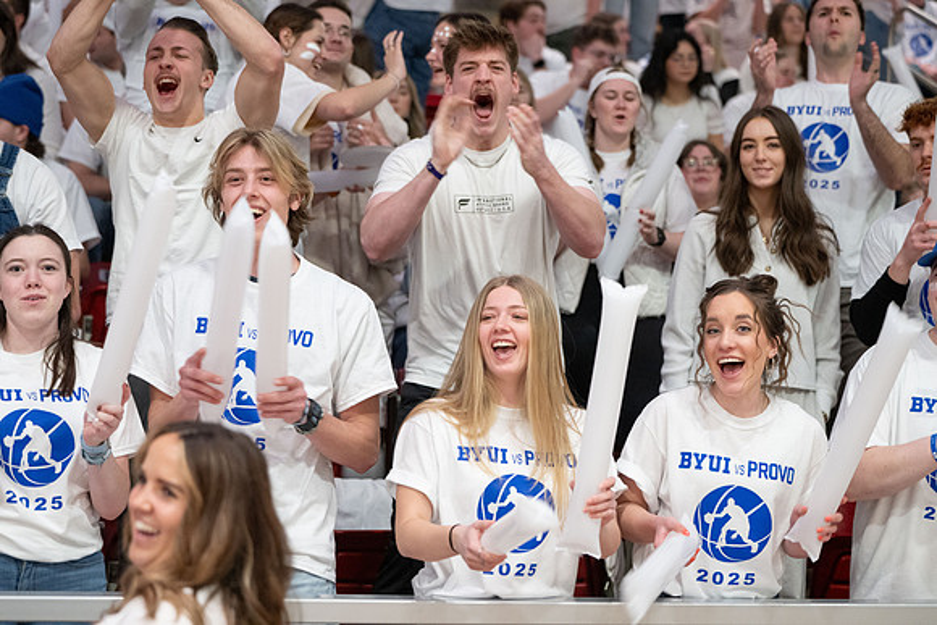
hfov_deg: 26.0
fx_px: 2031
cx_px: 468
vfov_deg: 17.5
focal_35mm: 78
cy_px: 312
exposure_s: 1/160
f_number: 2.8
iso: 2500
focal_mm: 78
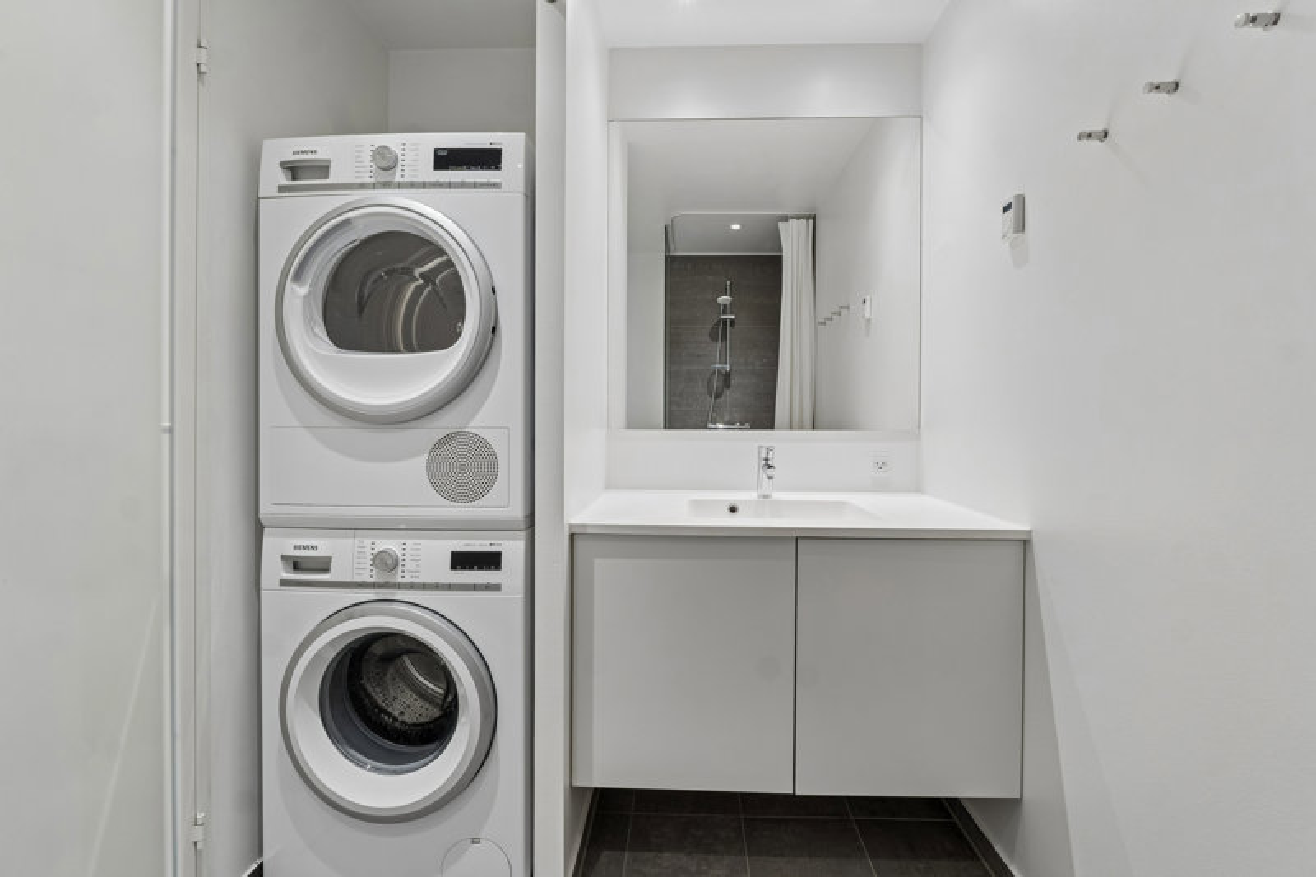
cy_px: 438
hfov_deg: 97.6
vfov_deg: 74.6
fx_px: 576
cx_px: 658
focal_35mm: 16
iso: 200
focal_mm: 10.5
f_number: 8
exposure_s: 1/8
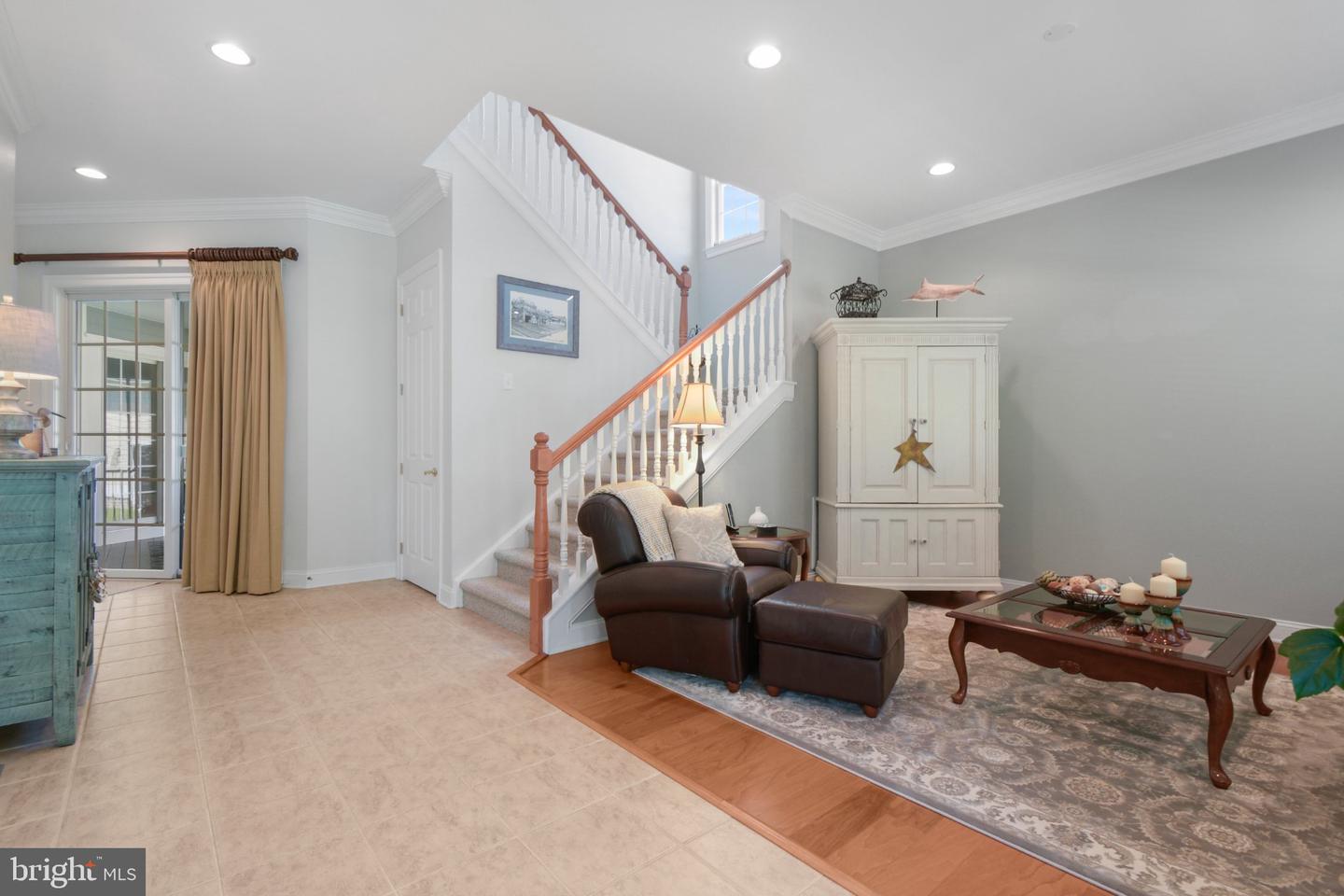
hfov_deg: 100.4
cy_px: 448
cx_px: 672
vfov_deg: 77.3
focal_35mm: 15
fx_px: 560
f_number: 9
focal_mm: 10
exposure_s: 1/2.5
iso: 125
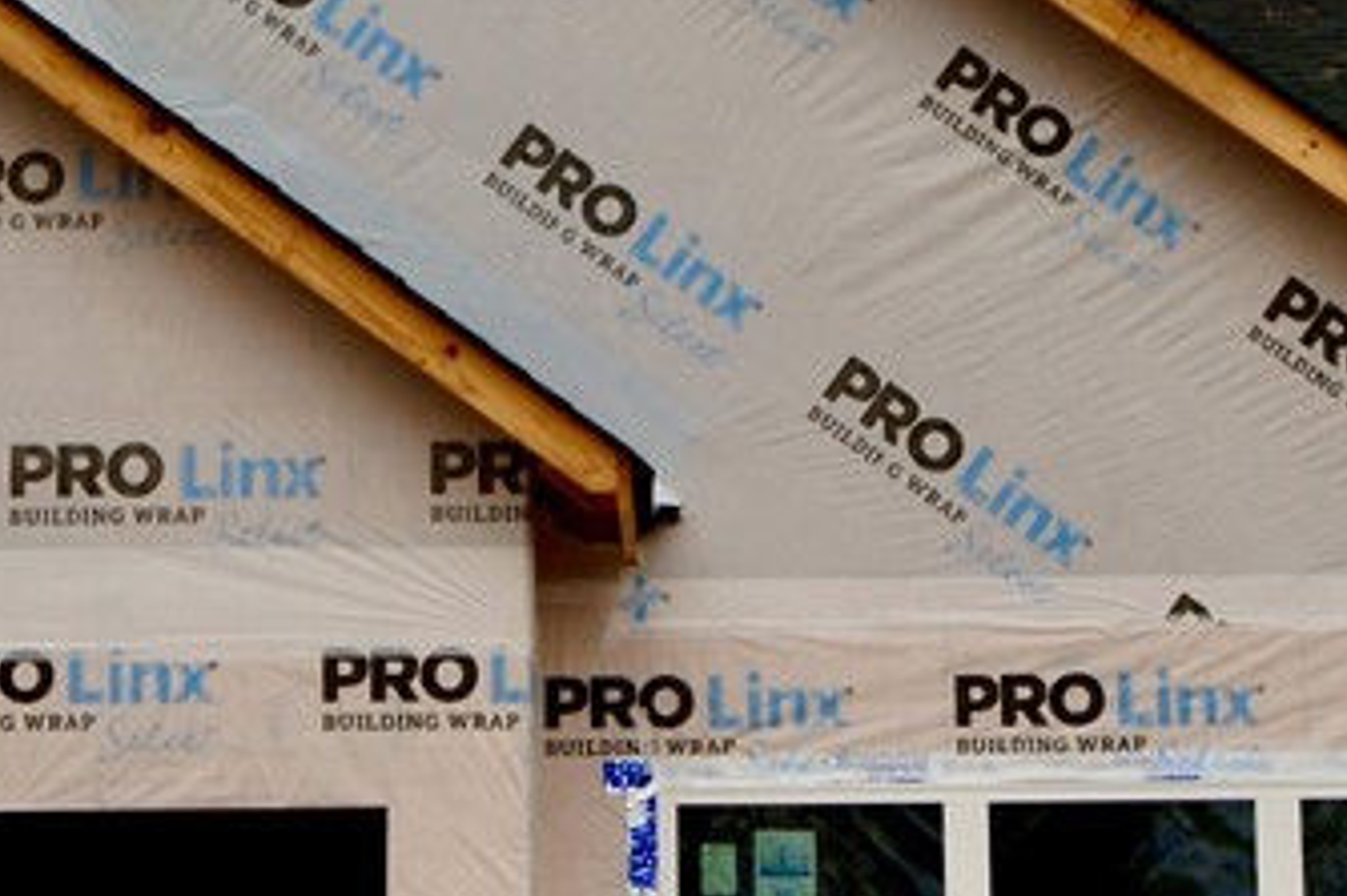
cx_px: 225
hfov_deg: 18.9
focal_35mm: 107
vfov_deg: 12.8
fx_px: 4001
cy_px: 358
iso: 100
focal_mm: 22
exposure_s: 1/250
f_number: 7.1
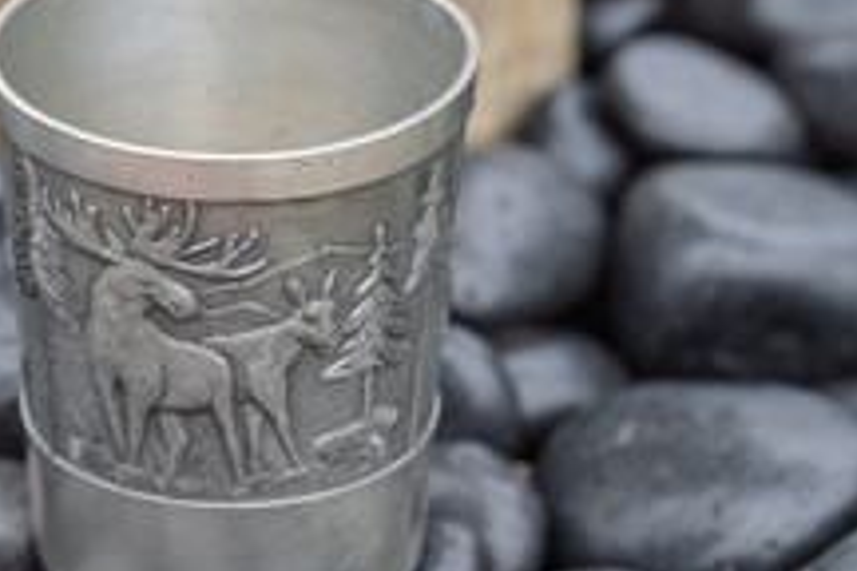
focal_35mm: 187
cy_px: 387
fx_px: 4451
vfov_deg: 7.3
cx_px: 206
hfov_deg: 11.0
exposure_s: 1/50
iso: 200
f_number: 6.3
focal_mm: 101
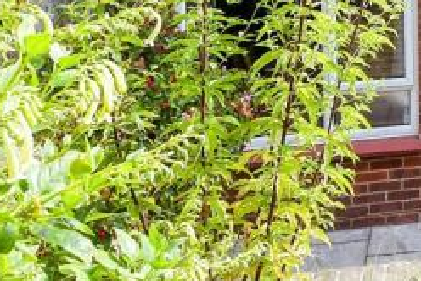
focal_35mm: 66
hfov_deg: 22.7
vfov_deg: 19.1
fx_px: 773
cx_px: 686
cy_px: -85
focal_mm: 11
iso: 200
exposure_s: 1/125
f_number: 8
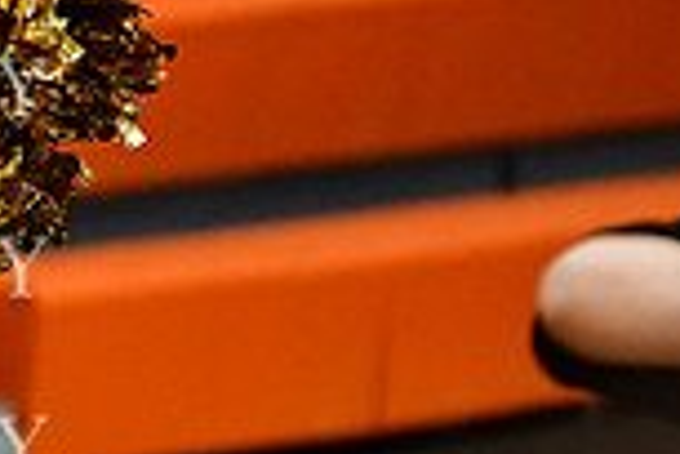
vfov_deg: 1.2
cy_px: -2
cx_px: -596
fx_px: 21437
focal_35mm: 1135
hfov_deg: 1.8
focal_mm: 200
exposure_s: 1/800
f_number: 2.8
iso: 4000
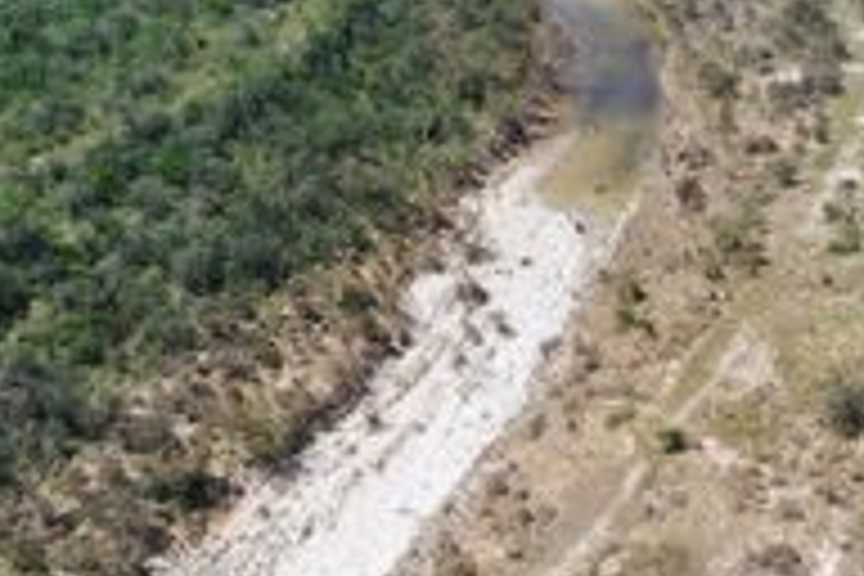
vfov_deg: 21.1
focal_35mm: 63
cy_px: 524
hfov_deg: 30.5
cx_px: 772
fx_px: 1512
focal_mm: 10.26
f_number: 5.6
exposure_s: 1/400
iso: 100
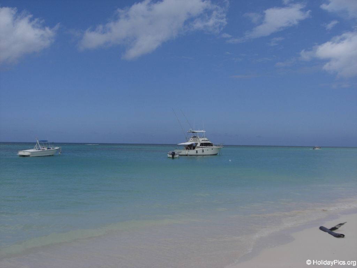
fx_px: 392
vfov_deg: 37.7
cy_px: 134
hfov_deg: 49.0
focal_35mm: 38
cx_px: 178
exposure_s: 1/320
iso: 64
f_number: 8
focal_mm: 6.2
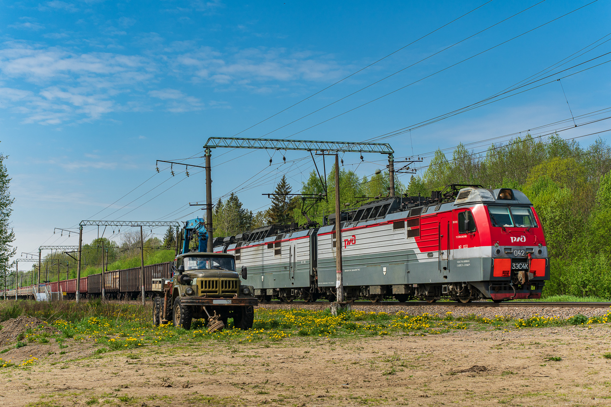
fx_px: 848
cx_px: 306
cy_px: 204
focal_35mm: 50
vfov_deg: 27.0
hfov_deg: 39.6
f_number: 8
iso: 200
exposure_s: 1/640
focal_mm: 50
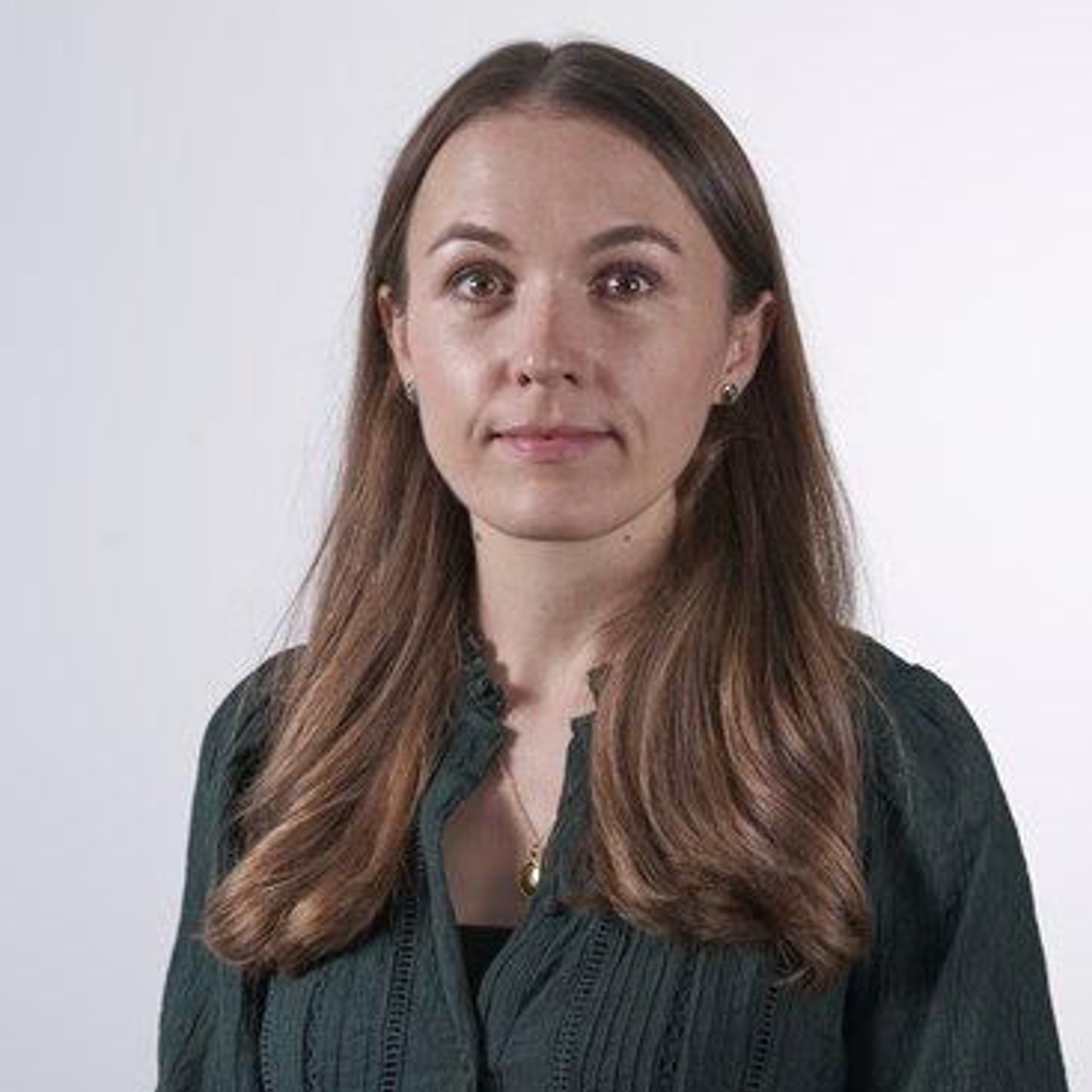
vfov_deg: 14.8
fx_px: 4211
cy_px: 562
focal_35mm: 118
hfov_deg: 14.8
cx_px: 574
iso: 80
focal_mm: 85
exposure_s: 1/125
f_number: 5.6
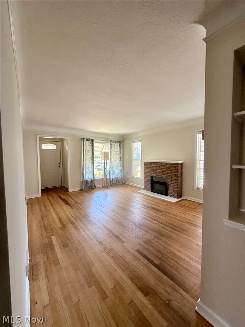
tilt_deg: -3.1
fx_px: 132
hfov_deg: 85.7
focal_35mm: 14
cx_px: 122
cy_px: 164
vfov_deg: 102.1
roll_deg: +0.3
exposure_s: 1/121
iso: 320
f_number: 2.2
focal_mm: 2.22
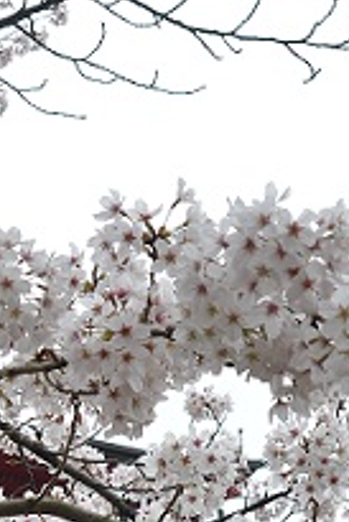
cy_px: 545
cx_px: -51
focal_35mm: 101
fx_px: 1466
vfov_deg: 19.5
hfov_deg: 13.3
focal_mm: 28
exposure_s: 1/250
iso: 500
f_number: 8
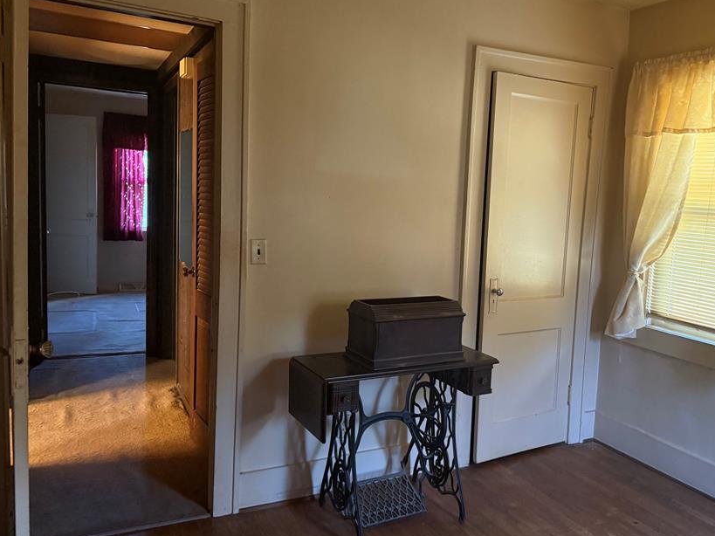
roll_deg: -3.0
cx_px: 435
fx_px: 620
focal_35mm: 30
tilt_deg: -7.1
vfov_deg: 46.8
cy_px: 261
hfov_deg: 59.4
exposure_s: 1/42
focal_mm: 6.76
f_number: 1.78
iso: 800
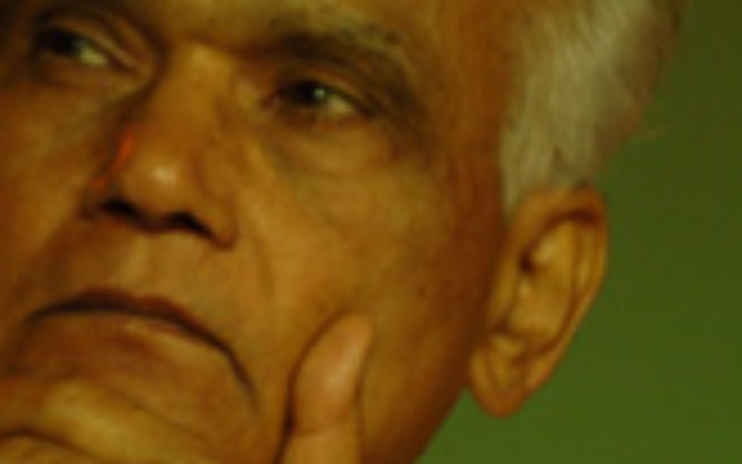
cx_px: 108
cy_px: 376
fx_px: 22398
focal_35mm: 1108
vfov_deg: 1.2
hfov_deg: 1.9
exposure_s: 1/100
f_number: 2.8
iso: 400
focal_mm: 200
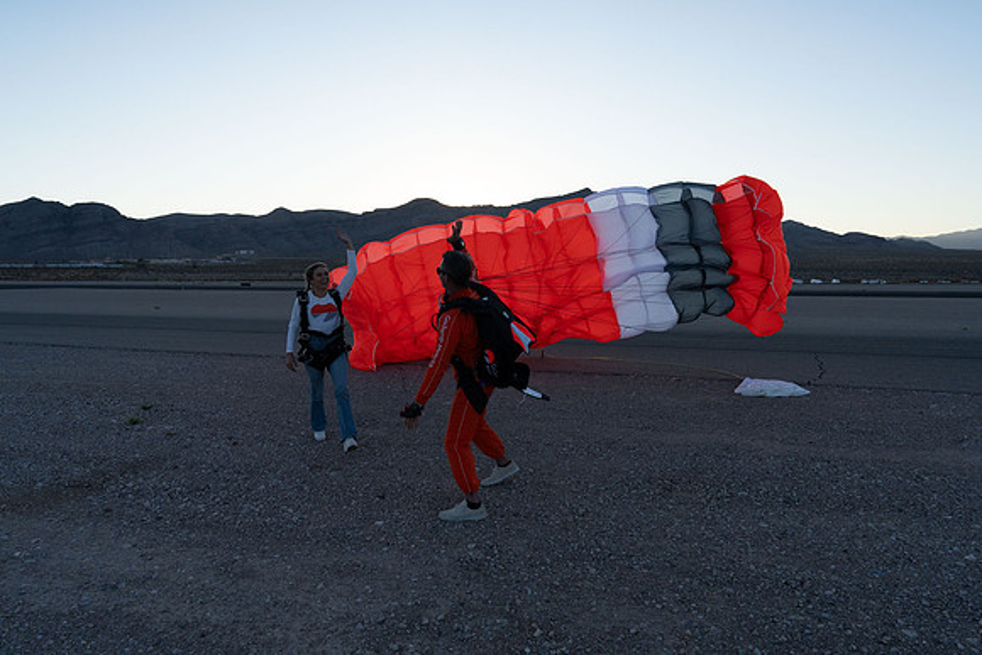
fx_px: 655
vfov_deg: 53.2
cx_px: 491
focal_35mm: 24
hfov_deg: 73.7
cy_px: 328
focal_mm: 24
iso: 1250
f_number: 6.3
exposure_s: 1/2000
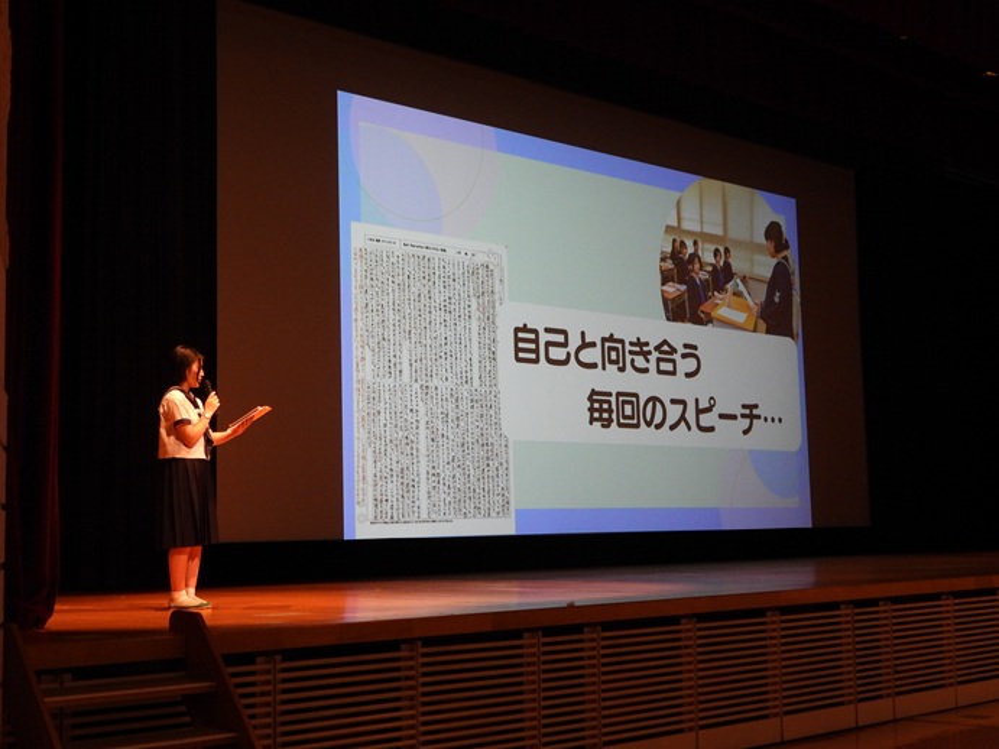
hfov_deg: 38.2
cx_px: 500
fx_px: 1443
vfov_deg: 29.1
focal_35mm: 50
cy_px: 374
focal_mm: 8.9
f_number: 3.5
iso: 500
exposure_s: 1/60
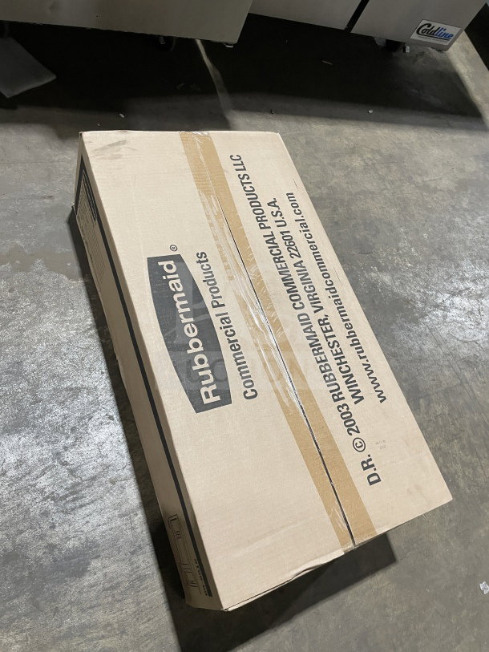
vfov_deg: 67.3
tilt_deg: -57.1
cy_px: 326
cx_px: 244
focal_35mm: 26
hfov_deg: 53.1
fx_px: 490
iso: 200
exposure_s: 1/60
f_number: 1.6
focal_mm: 4.2
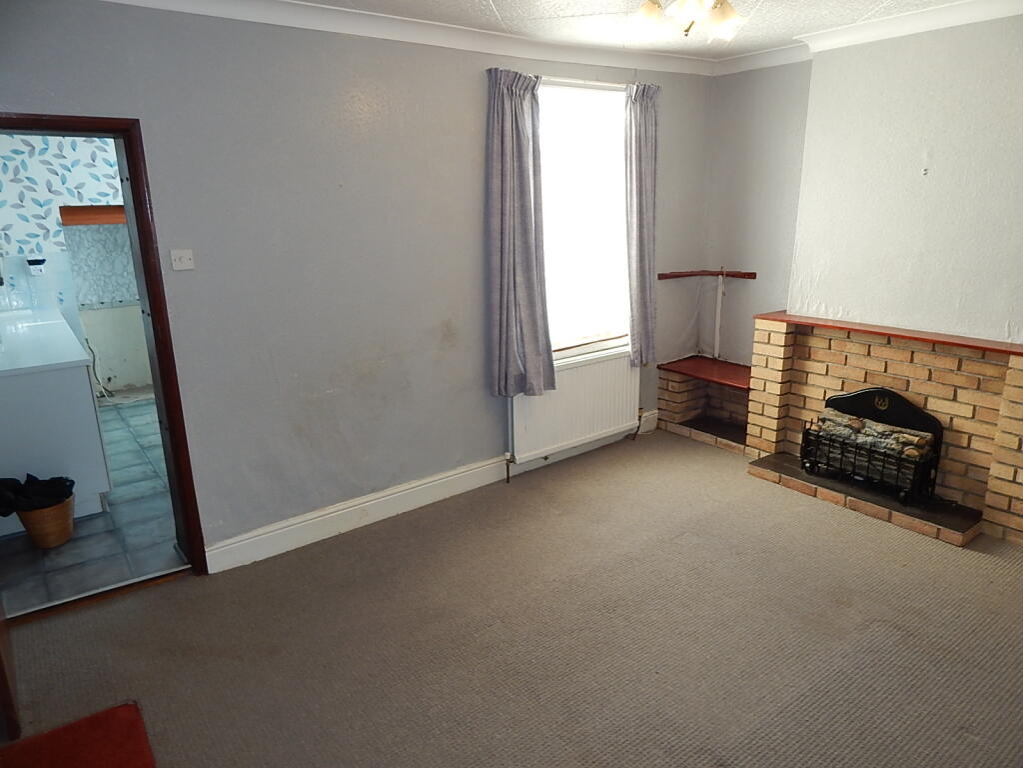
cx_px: 512
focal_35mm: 22
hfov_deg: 76.4
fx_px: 650
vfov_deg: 61.1
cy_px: 384
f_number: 3
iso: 125
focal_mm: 4
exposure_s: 1/30
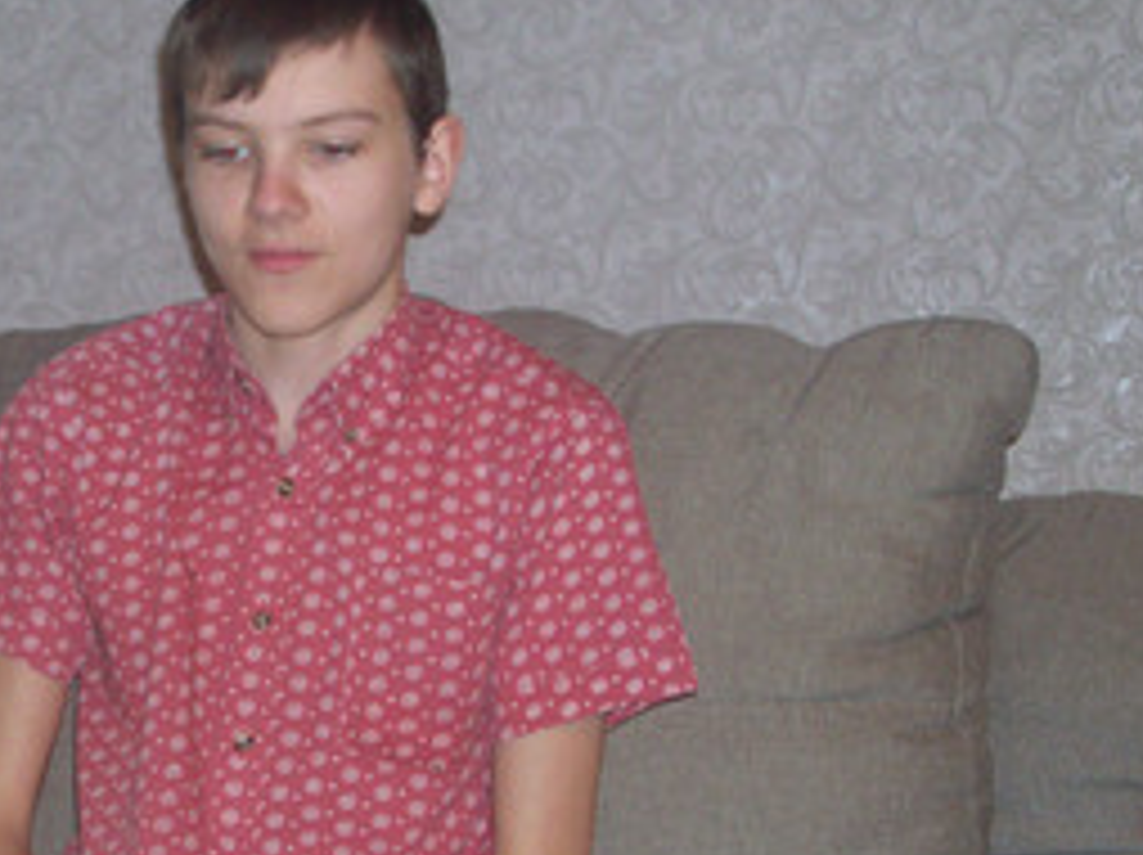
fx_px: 2276
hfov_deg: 26.9
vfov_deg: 20.9
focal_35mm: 69
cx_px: 58
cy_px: 754
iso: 100
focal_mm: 6.3
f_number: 3
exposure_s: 1/30
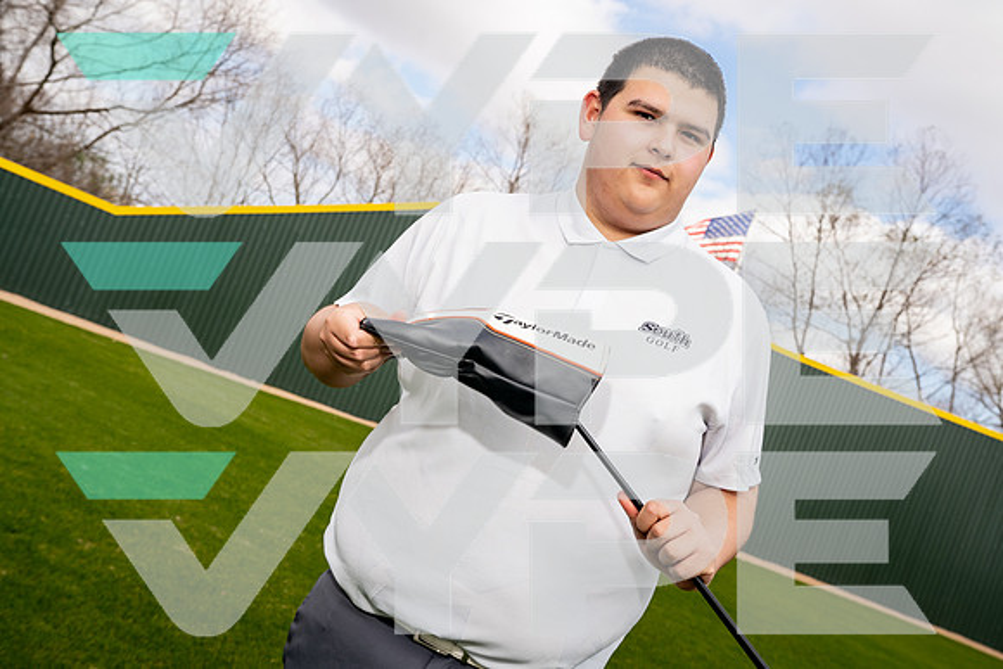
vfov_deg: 31.7
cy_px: 345
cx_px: 517
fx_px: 1178
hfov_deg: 46.1
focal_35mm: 42
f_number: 8
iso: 100
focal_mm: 41
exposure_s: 1/125
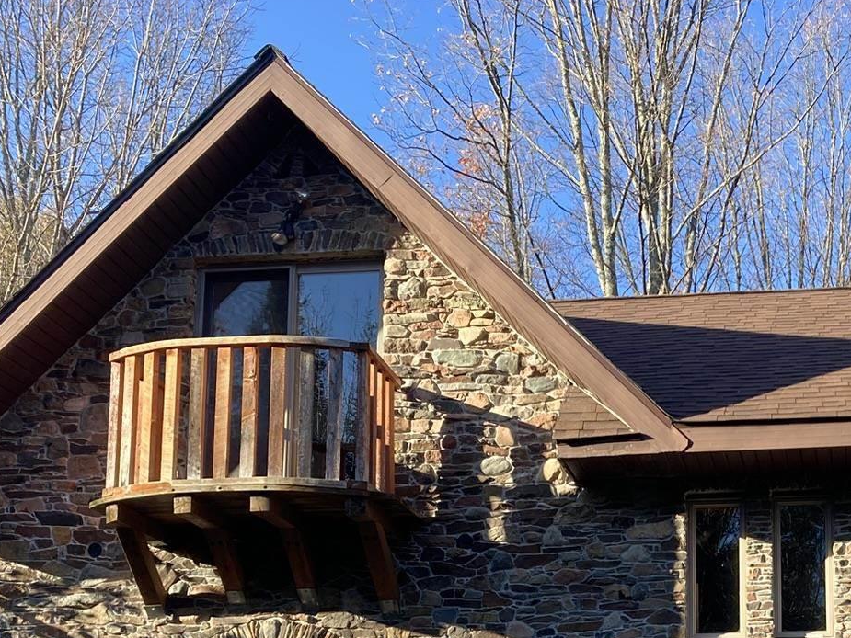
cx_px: 694
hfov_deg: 30.4
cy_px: 664
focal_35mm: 62
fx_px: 1524
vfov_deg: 22.6
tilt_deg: +10.4
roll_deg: +0.1
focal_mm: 3.99
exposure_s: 1/369
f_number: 1.8
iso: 20
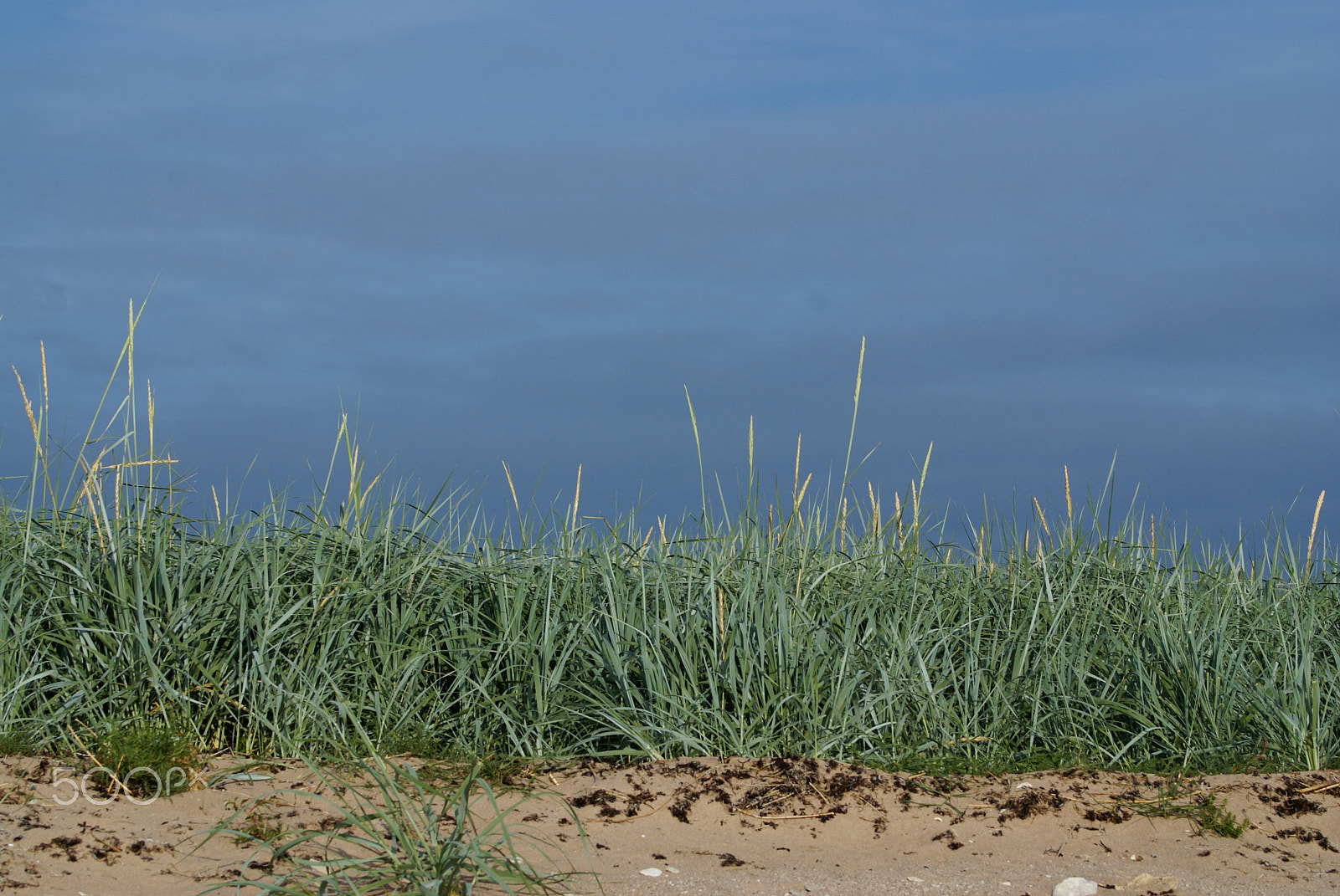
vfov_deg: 10.8
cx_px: 670
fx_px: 4751
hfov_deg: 16.1
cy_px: 448
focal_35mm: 128
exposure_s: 1/250
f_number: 11
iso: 100
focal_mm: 85
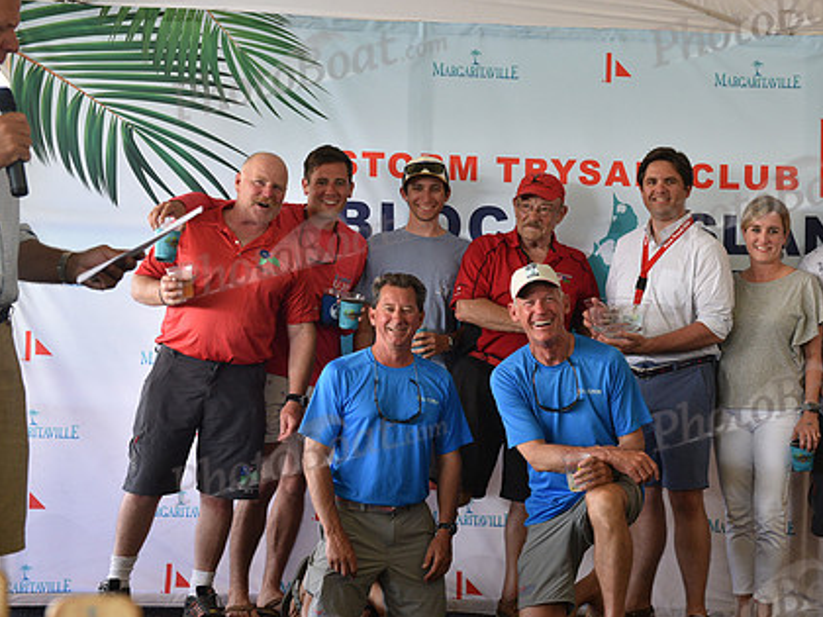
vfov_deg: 20.2
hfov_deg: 26.5
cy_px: 326
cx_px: 551
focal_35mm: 73
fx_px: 1736
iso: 800
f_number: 4.5
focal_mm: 55
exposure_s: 1/160
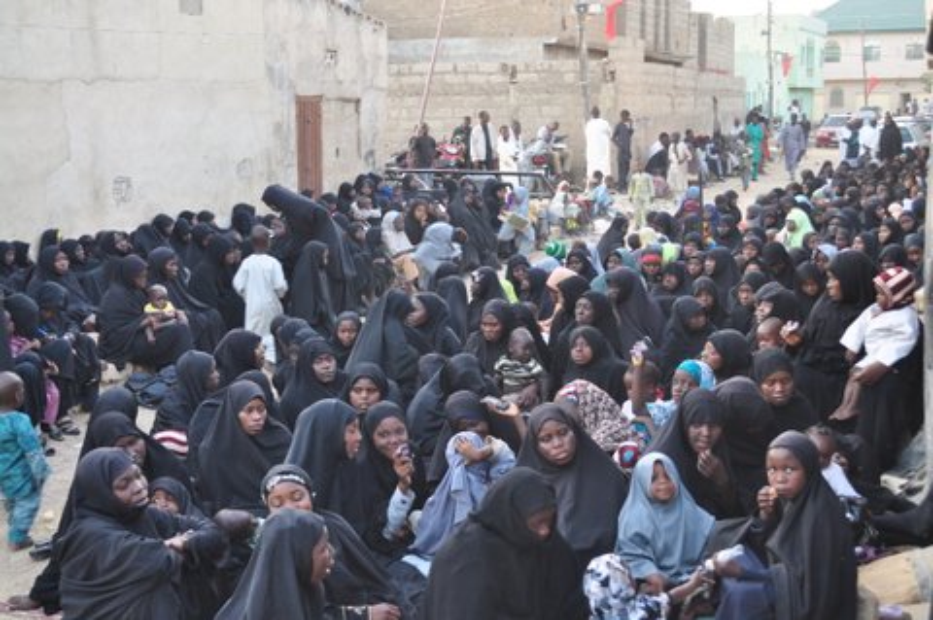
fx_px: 1320
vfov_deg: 26.4
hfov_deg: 38.9
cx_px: 466
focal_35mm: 51
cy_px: 310
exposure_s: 1/30
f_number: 5
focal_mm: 34
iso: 400
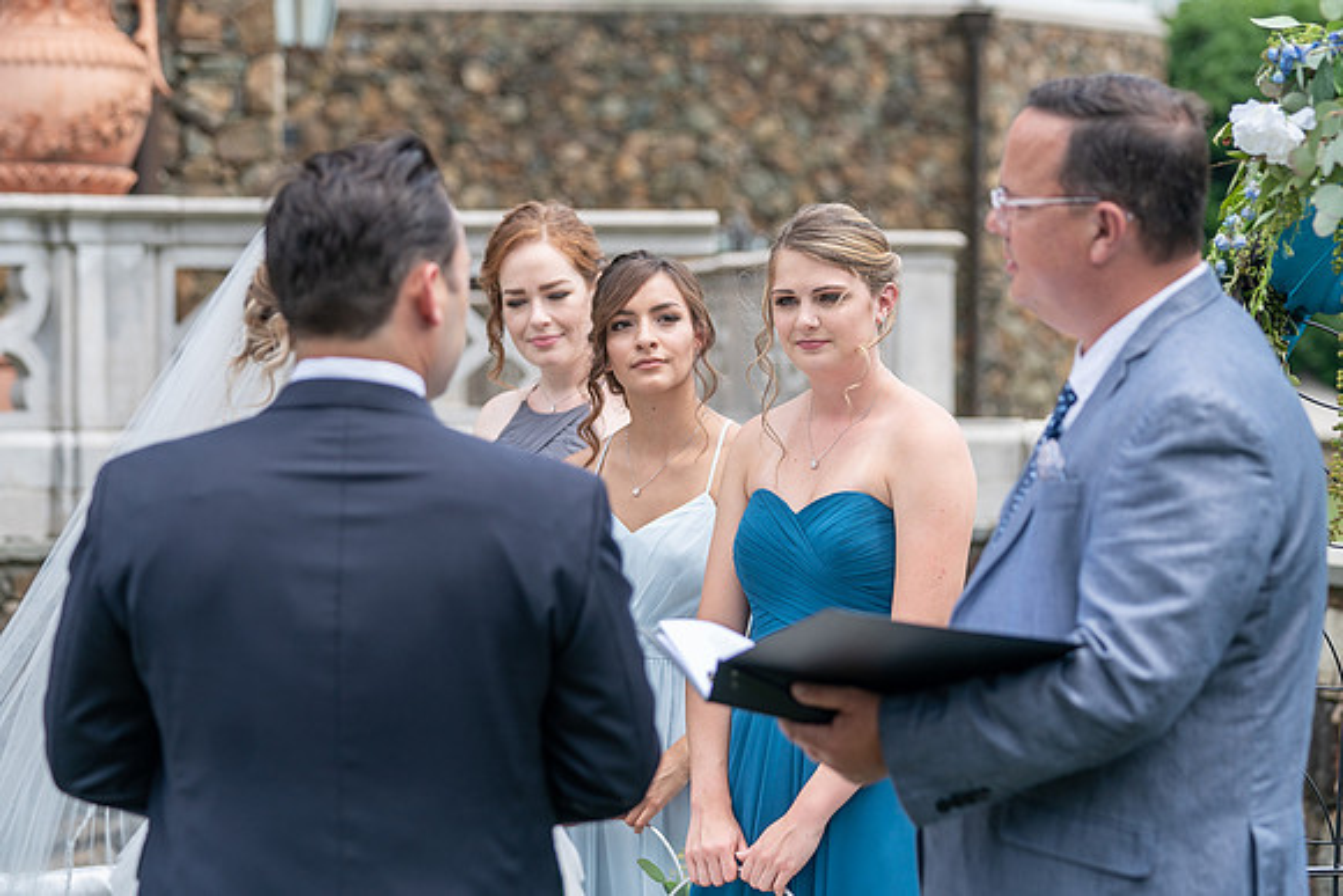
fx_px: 4843
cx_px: 758
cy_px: 316
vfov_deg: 10.6
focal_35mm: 130
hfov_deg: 15.8
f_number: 3.5
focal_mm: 99
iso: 100
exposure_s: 1/640
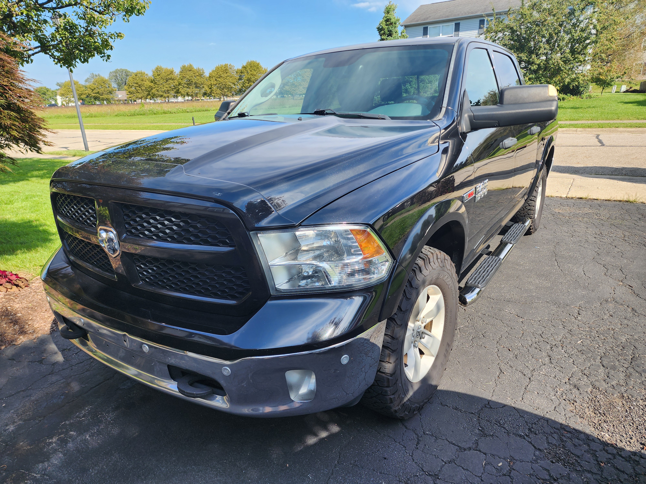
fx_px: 429
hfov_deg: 73.9
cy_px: 242
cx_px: 323
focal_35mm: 23
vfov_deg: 58.9
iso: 12
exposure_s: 1/398
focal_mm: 6.4
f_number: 1.8
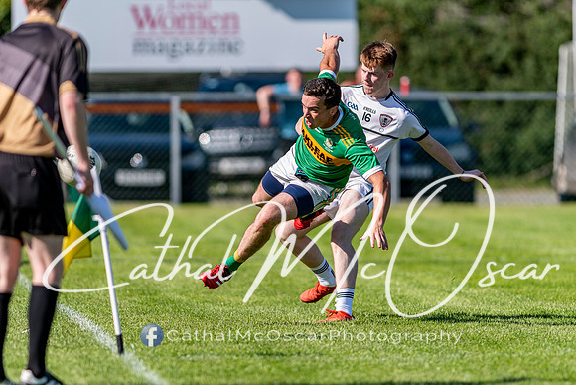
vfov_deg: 3.0
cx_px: 288
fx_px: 7278
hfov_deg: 4.5
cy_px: 192
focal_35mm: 455
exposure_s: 1/2500
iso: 160
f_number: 2.8
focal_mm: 300
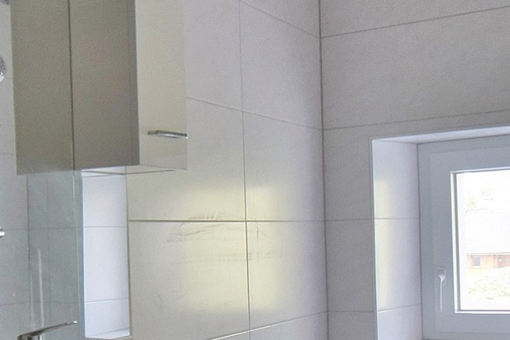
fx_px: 822
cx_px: 110
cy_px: 269
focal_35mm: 58
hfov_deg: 33.6
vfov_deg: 23.1
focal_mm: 10
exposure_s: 1/20
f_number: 18
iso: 500
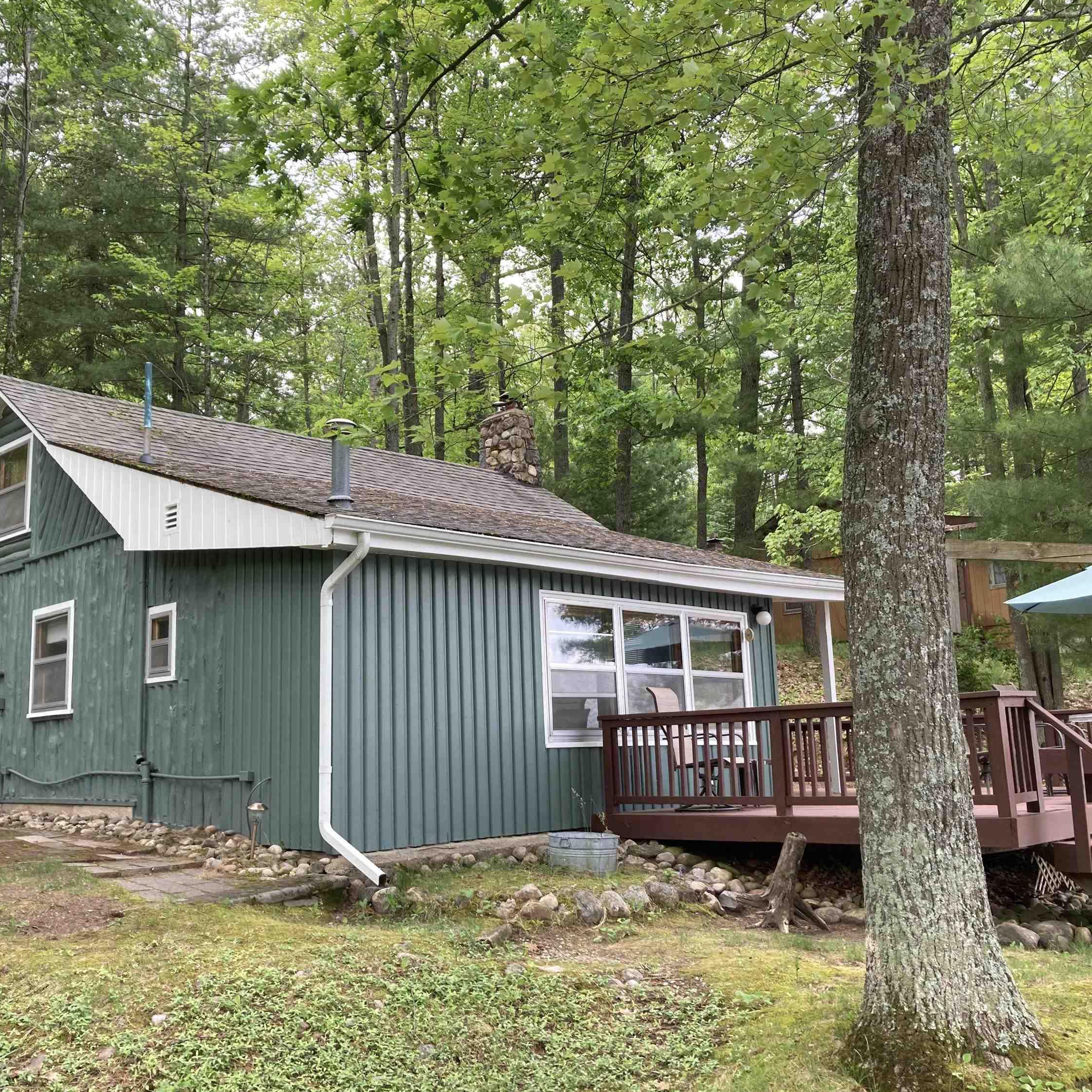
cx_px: 523
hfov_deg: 48.4
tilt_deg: +12.3
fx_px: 1213
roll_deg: +1.5
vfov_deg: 48.4
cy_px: 535
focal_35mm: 34
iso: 20
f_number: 1.8
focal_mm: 3.99
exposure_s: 1/123
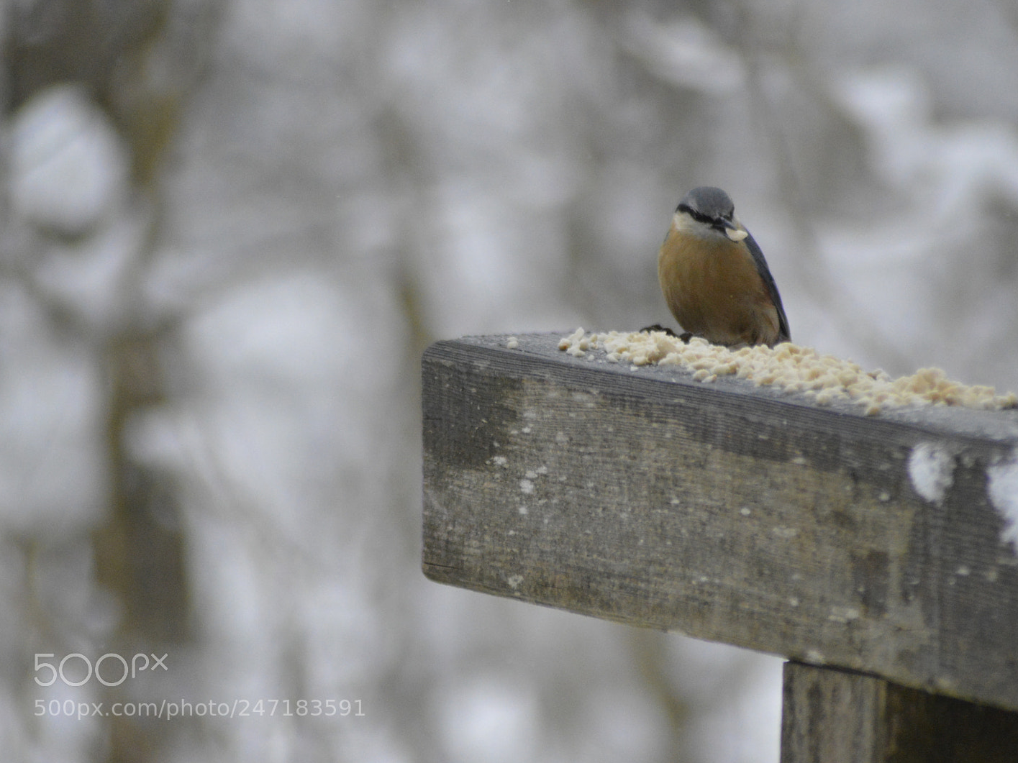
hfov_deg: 4.1
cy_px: 382
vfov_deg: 3.0
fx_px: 14379
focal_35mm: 489
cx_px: 565
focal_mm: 300
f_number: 5.6
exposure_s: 1/4000
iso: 3200
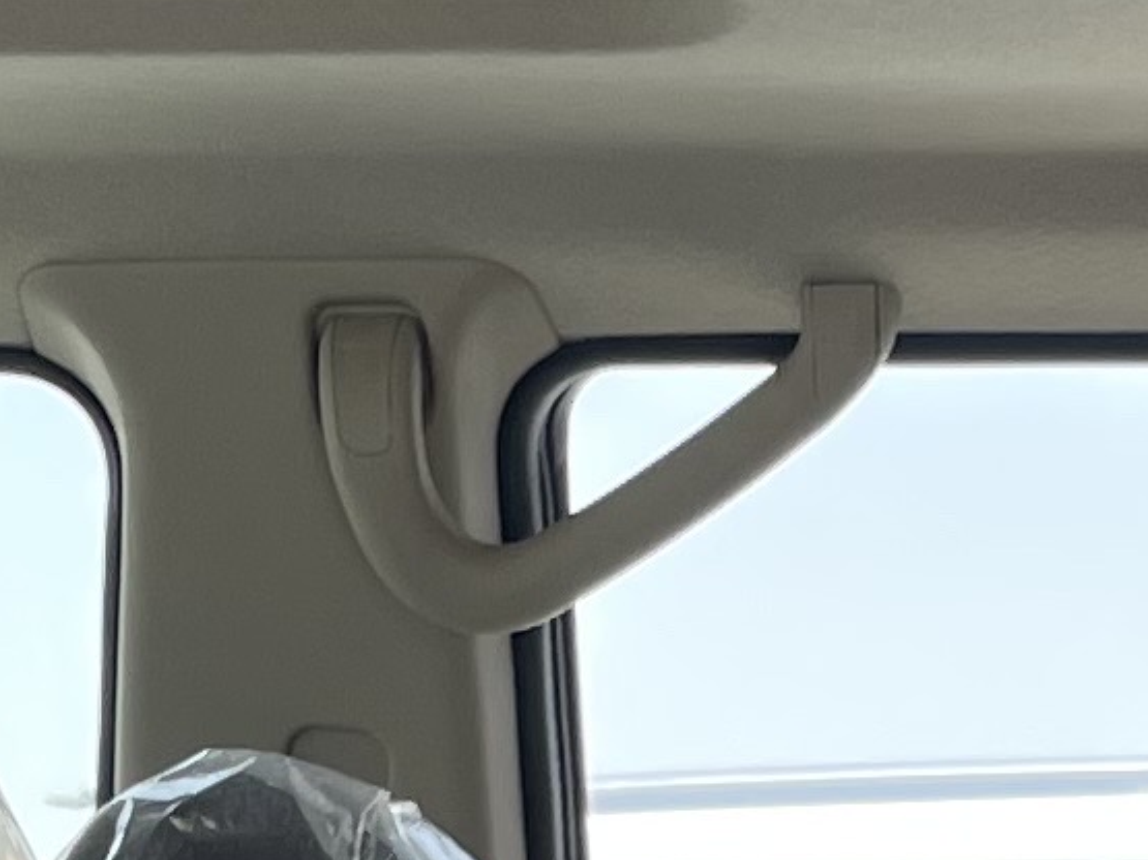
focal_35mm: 189
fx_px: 6267
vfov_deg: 7.3
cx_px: 1336
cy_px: 2226
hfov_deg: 10.3
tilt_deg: -5.7
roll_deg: -2.8
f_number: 1.6
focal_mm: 4.2
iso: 32
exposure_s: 1/452
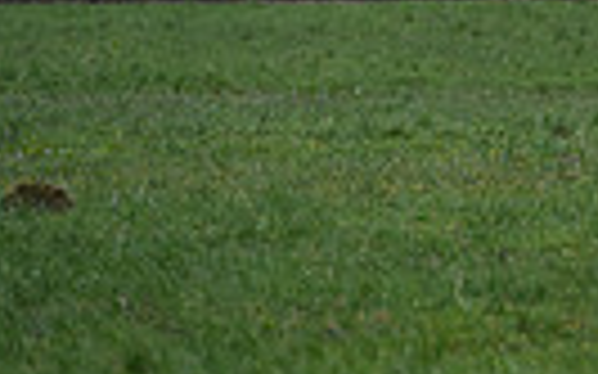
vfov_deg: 1.5
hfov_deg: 2.4
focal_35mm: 890
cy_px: -171
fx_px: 14499
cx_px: 1236
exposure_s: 1/1250
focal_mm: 200
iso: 800
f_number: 5.6
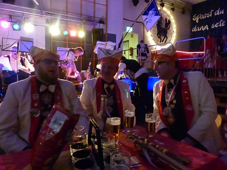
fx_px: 164
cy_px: 85
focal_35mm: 25
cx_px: 114
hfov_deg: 69.4
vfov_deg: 54.9
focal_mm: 4.5
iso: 3200
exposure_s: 1/40
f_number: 2.8
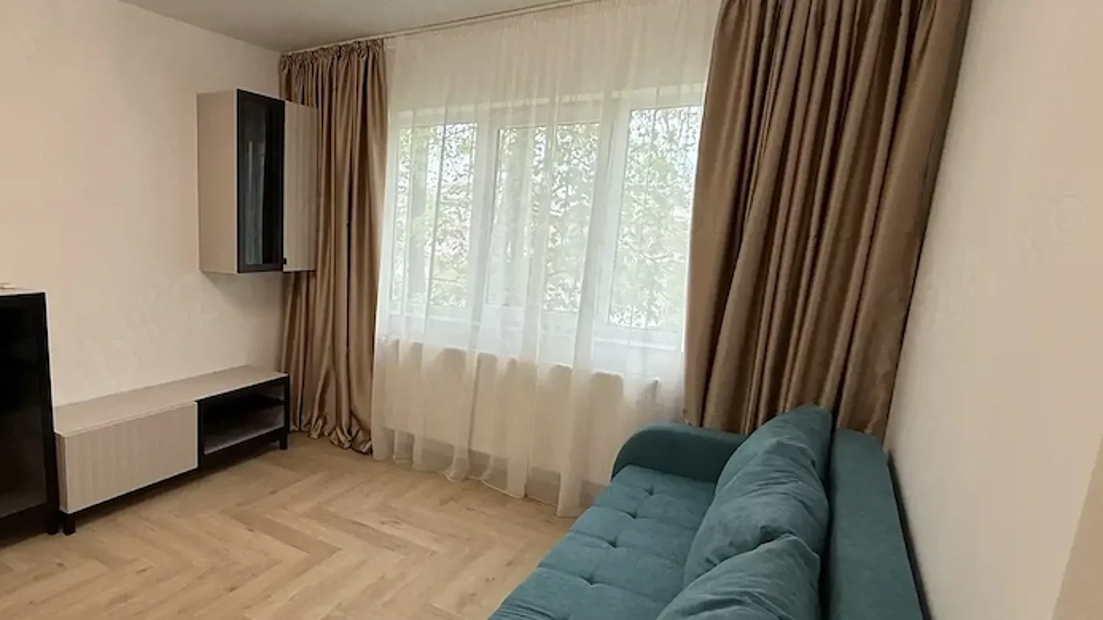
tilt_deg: -11.3
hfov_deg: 78.3
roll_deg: -1.3
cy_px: 350
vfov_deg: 51.4
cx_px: 358
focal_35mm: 22
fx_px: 644
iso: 100
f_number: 2.2
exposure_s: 1/100
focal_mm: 2.22
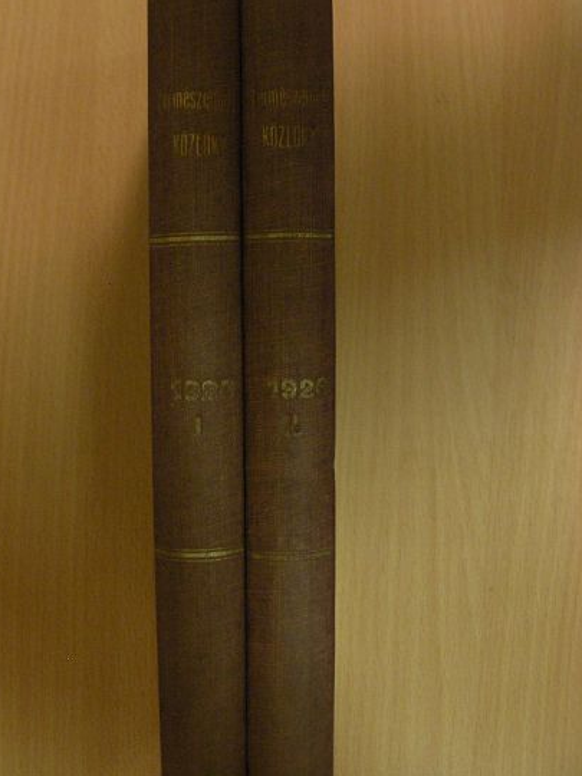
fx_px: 1009
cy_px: 365
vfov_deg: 42.1
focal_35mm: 45
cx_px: 239
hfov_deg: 32.1
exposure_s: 1/11.6
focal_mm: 6.3
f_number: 3.5
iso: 200
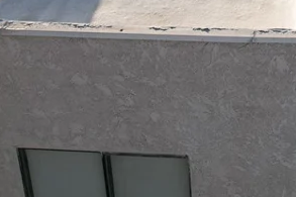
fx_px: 633
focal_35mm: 77
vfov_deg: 16.0
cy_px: -114
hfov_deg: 25.5
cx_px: 266
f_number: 2.8
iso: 200
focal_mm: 8.38
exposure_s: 1/1600
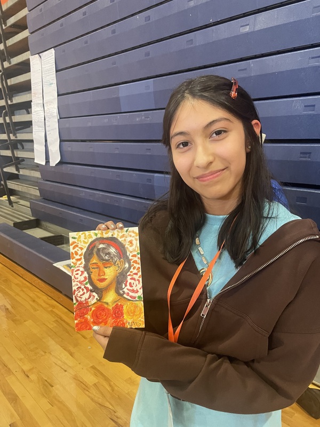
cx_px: 160
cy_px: 214
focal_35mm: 26
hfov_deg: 53.1
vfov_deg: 67.3
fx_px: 320
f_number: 1.6
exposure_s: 1/60
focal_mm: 4.2
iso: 400
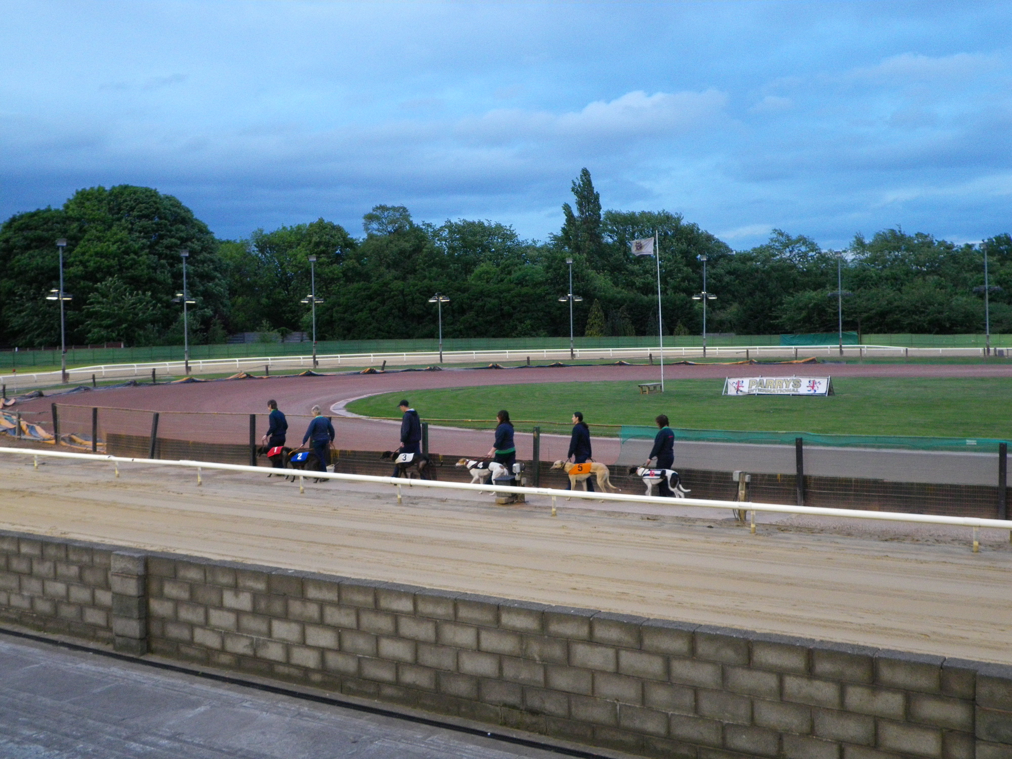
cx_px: 506
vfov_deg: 36.8
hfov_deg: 47.9
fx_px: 1140
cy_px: 380
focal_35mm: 39
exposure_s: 1/80
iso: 200
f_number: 3
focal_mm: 6.9
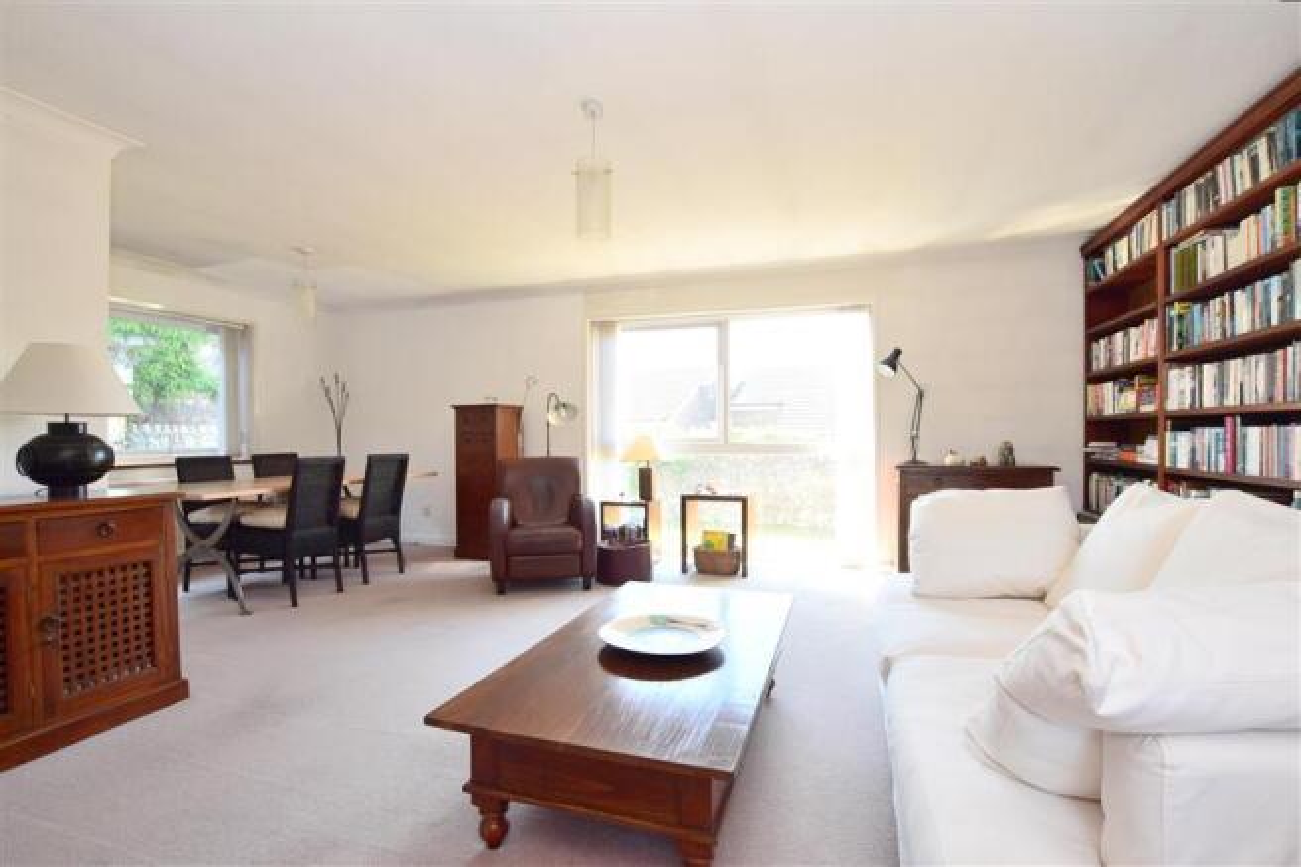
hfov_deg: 95.0
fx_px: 596
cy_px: 434
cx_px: 650
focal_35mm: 16
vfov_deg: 72.0
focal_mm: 11
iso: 200
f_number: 8
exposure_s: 1/20
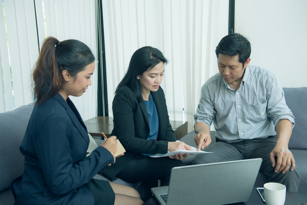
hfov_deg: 44.5
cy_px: 102
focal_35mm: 44
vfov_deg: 30.5
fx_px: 375
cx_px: 154
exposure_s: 1/160
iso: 500
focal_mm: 44
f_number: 4
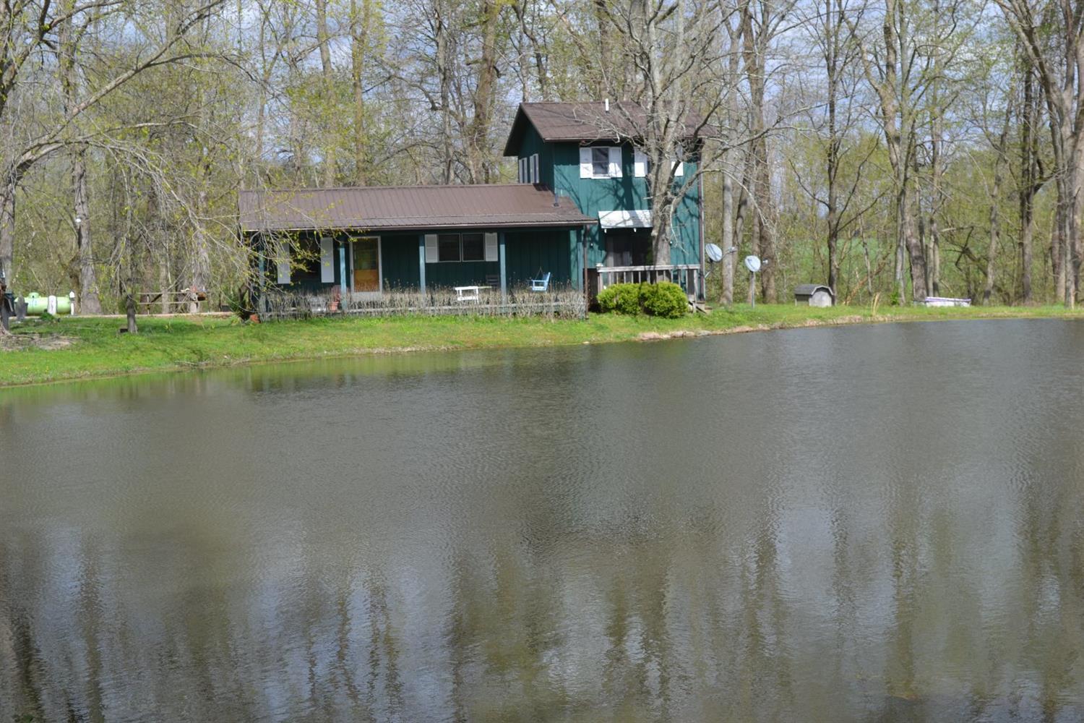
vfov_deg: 21.6
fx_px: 1897
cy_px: 362
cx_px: 542
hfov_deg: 31.9
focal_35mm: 63
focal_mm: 42
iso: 100
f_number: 7.1
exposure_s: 1/200
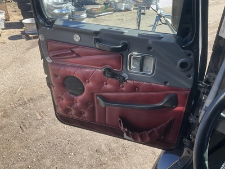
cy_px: 84
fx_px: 188
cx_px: 112
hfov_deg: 61.7
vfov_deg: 48.2
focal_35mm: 29
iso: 25
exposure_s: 1/442
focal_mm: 3
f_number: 1.8
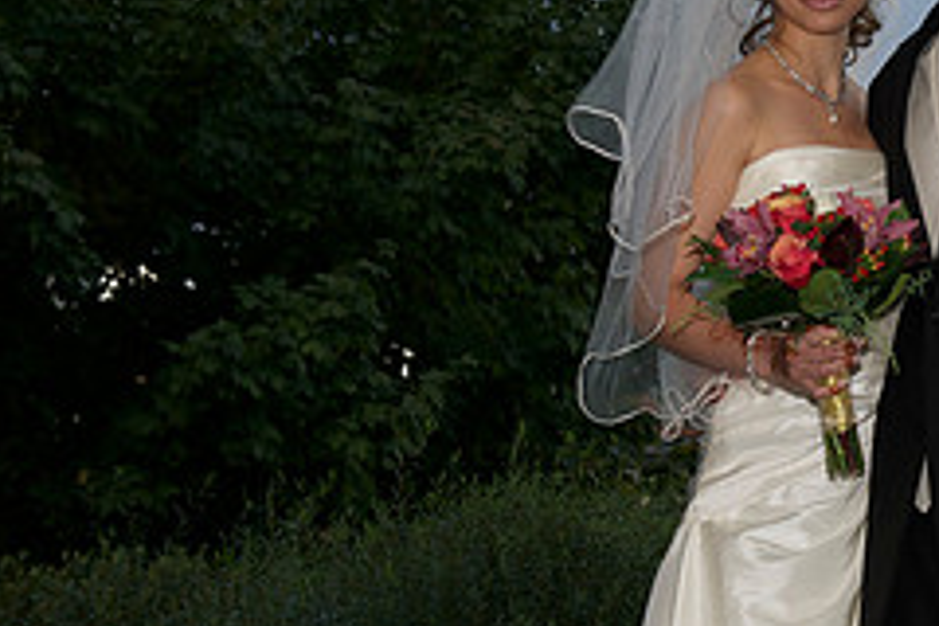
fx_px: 3156
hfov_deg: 16.4
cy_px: 153
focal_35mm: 121
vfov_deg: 11.3
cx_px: 1064
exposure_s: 1/160
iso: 200
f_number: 6.3
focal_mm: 50
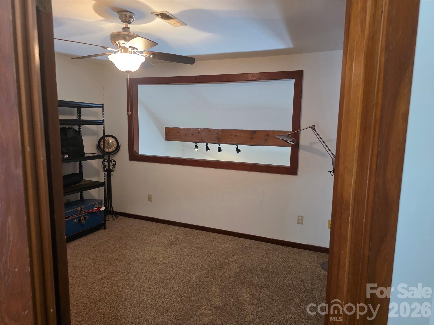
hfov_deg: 73.9
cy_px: 162
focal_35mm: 23
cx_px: 217
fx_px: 288
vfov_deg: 58.9
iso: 640
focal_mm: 6.3
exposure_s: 1/120
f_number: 1.7
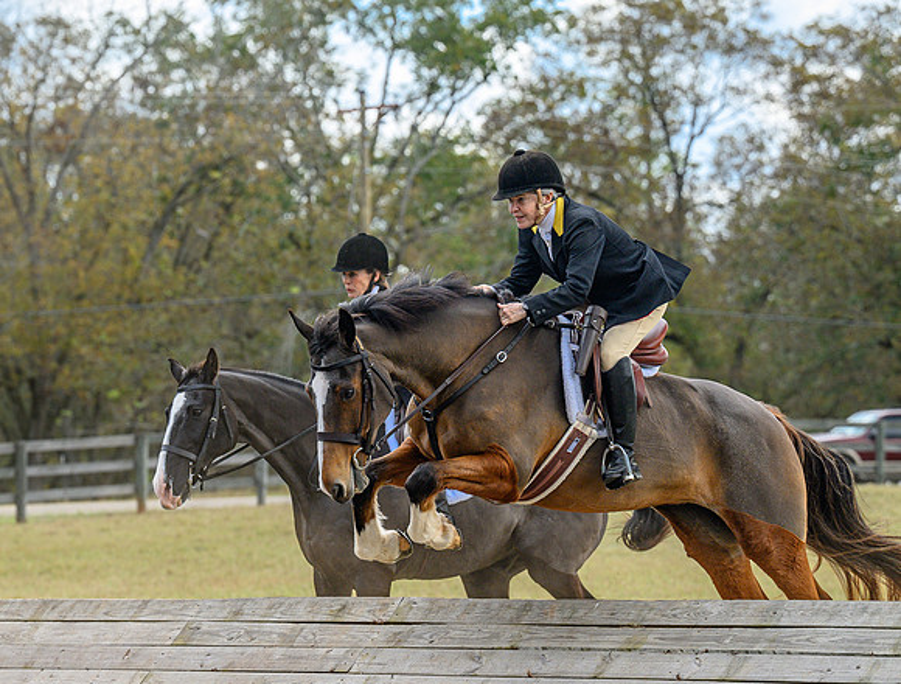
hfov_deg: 12.6
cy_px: 419
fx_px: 4082
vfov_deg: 9.6
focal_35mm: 156
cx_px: 378
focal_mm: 102
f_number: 3.5
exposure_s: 1/1000
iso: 640
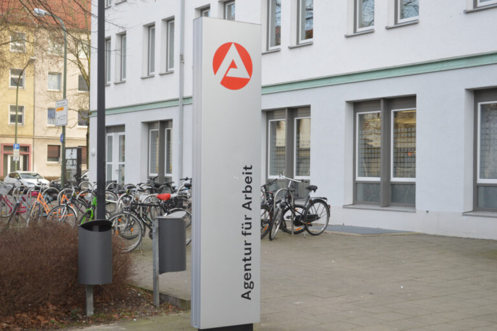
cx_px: 248
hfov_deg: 36.9
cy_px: 166
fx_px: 745
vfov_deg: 25.0
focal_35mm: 54
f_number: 5.6
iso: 220
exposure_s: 1/125
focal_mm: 36
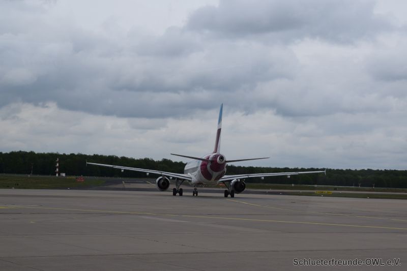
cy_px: 136
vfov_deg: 18.9
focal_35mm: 72
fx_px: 814
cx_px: 204
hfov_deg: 28.1
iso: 220
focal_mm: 48
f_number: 8
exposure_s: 1/250
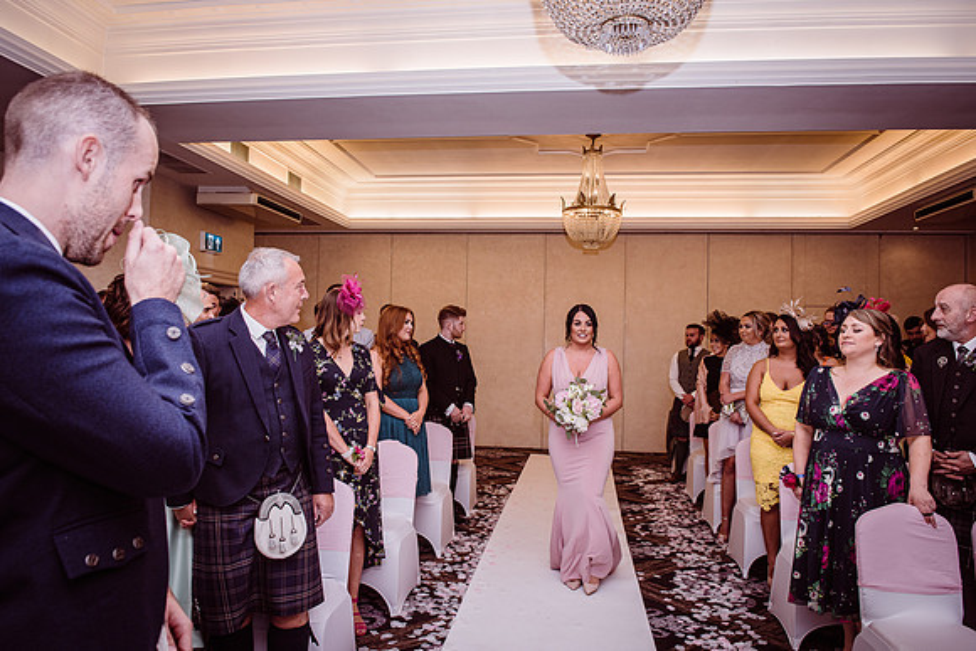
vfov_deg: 50.8
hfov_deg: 70.9
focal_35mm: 25
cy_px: 325
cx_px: 473
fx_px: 686
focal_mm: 24
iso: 400
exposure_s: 1/100
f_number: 5.6
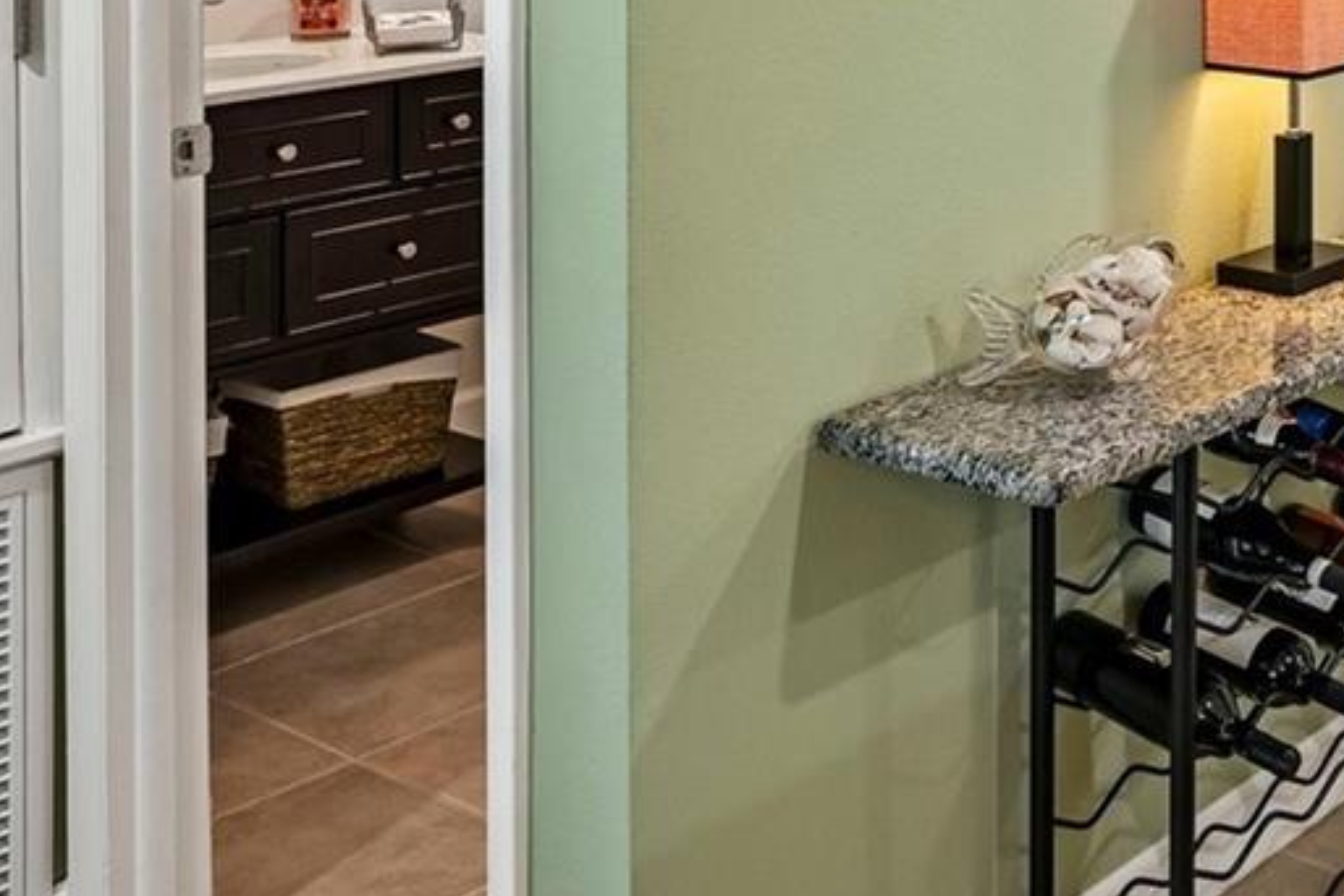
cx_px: 1548
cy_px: -259
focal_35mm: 53
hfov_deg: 32.1
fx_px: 1979
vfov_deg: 22.8
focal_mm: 17
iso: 400
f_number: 8
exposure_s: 1/13
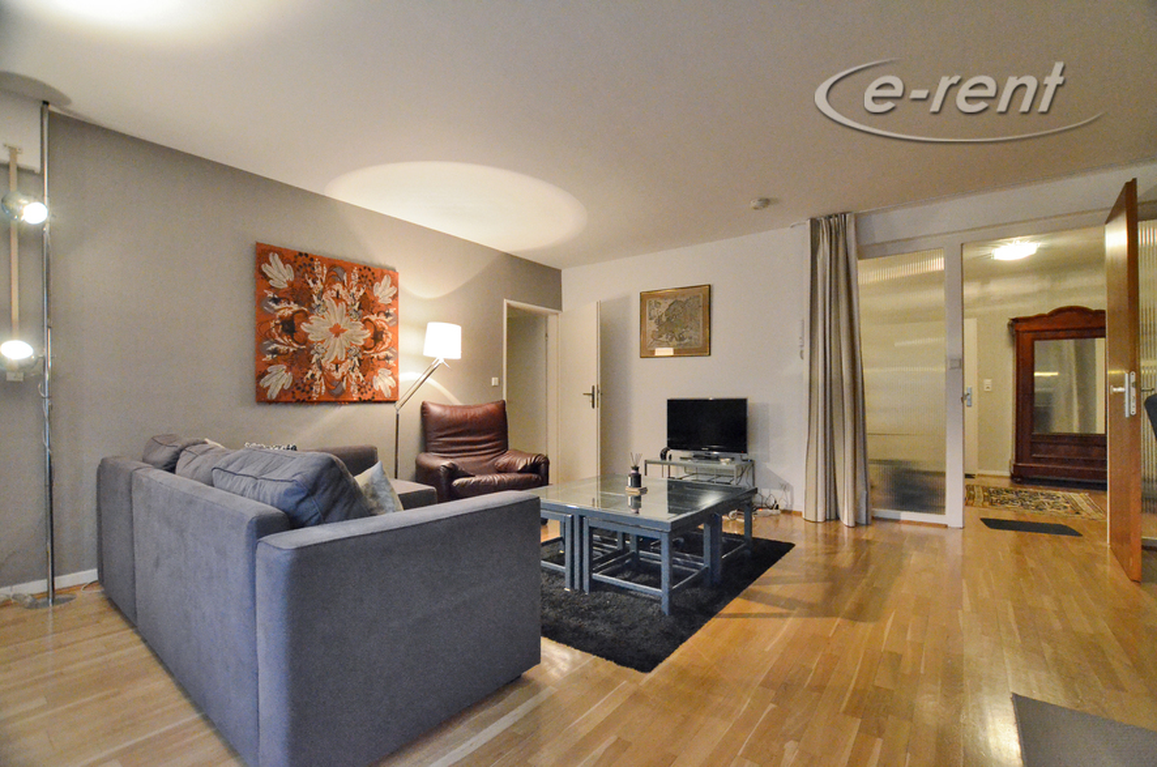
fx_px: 481
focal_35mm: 15
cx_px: 578
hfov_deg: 100.5
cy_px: 384
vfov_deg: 77.1
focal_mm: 10
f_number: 3.5
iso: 5000
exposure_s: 1/30
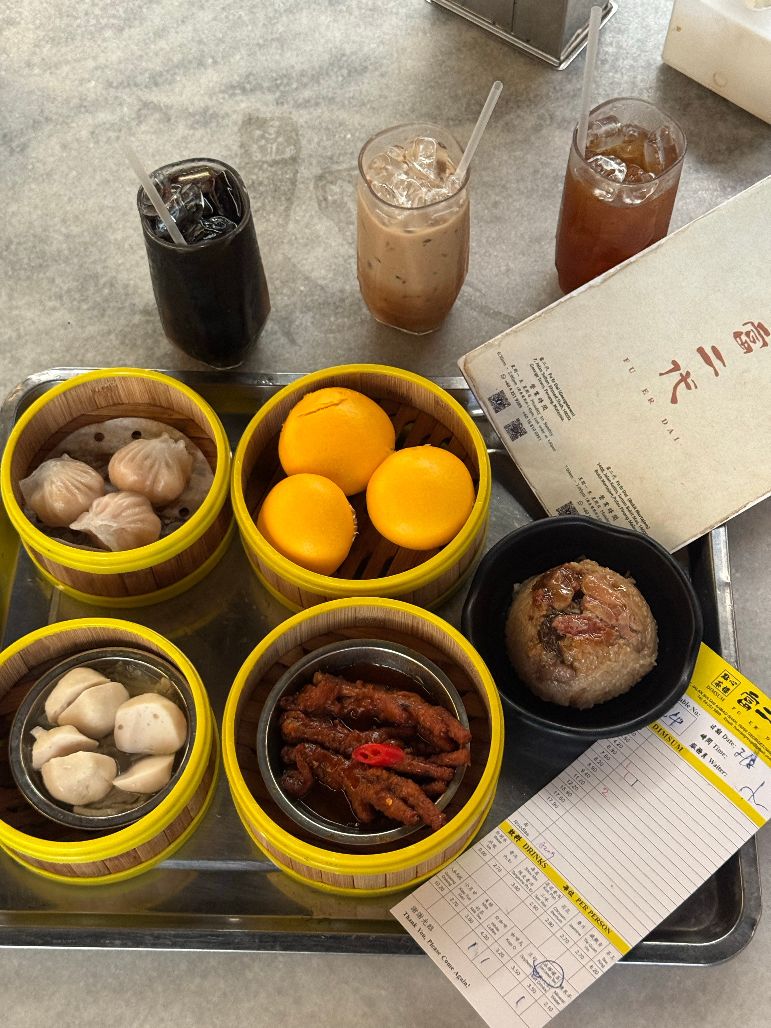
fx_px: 1425
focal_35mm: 48
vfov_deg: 39.7
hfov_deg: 30.3
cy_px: 514
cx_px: 386
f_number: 1.78
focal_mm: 6.76
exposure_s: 1/50
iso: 200
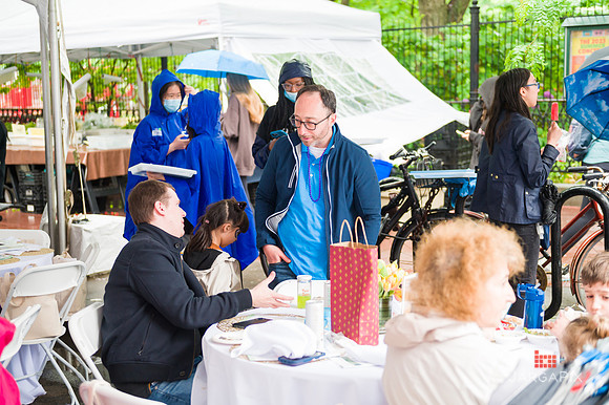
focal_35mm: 50
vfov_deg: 27.0
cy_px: 202
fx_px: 845
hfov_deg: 39.6
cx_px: 304
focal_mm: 50
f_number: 3.2
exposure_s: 1/250
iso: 1000
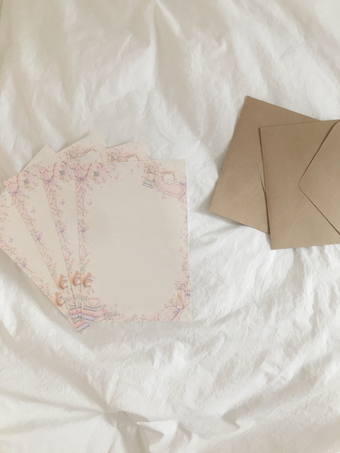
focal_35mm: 29
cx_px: 170
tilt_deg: -73.4
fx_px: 380
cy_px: 226
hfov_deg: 48.2
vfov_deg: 61.7
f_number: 2.2
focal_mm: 4.15
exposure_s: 1/30
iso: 64
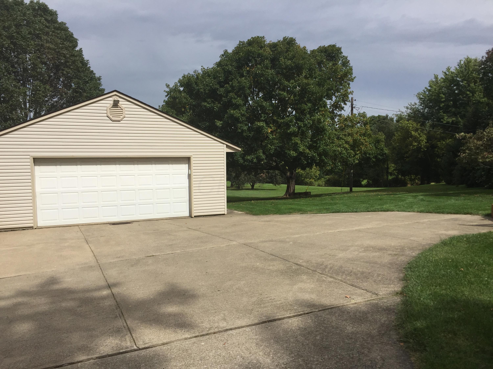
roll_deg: -0.6
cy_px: 184
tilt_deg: -4.0
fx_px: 413
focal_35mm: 29
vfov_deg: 48.2
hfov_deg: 61.7
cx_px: 246
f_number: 2.2
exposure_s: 1/3597
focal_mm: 4.15
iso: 32
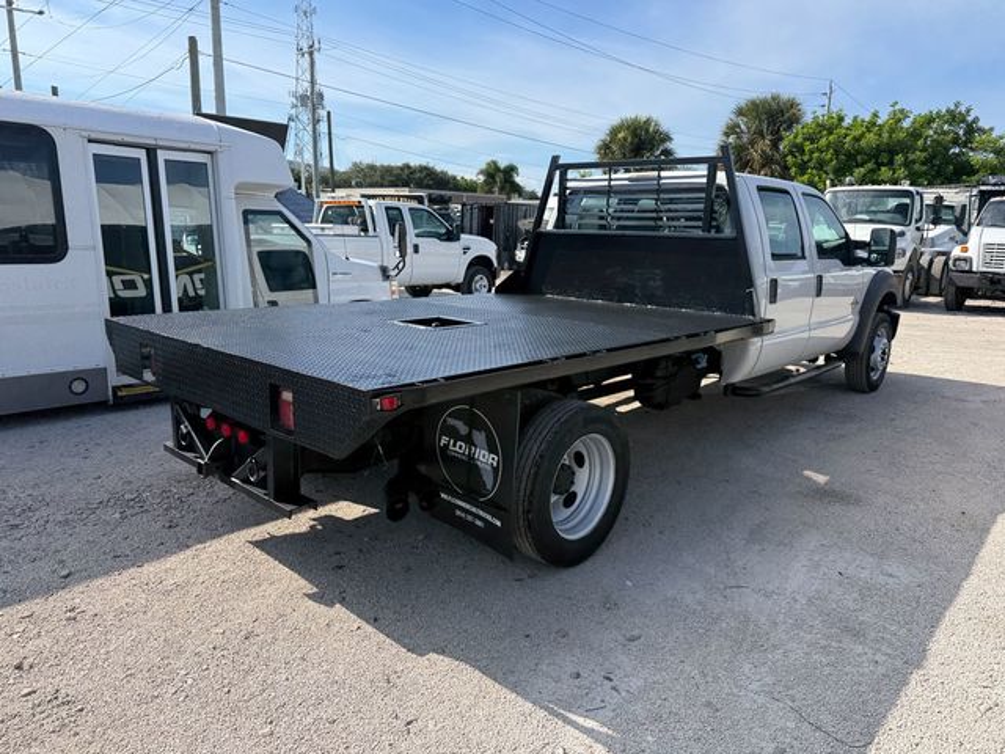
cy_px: 377
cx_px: 502
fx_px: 697
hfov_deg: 71.6
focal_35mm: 24
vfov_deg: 56.8
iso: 80
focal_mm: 6.76
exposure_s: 1/3584
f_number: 1.78
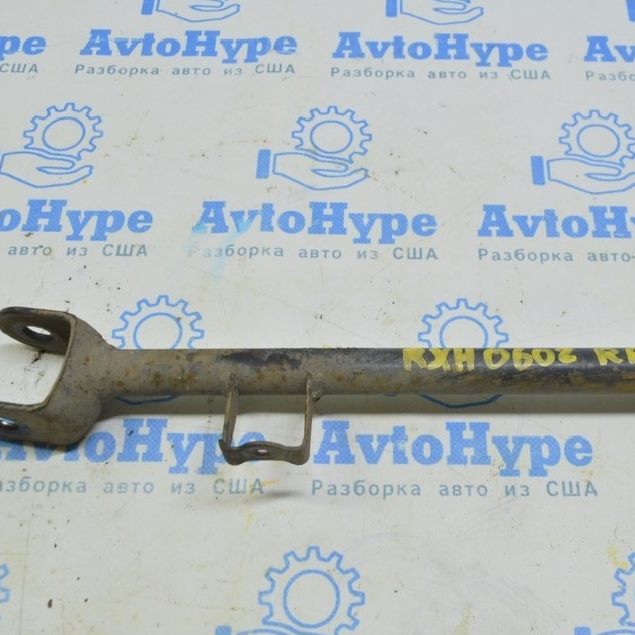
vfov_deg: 38.6
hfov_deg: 38.5
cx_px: 378
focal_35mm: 44
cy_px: 309
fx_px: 907
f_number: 5.6
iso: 400
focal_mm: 21
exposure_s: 1/25
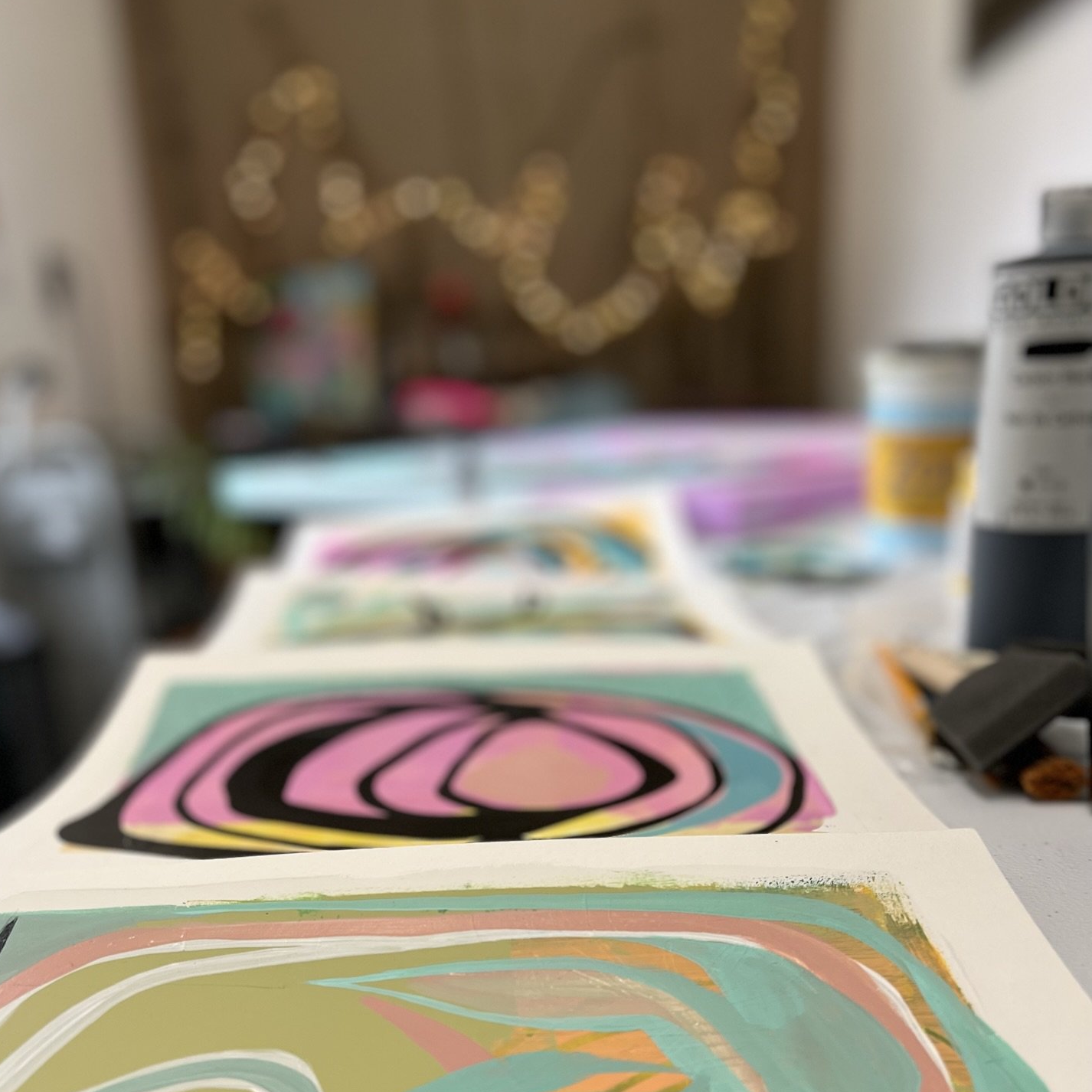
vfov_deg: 48.8
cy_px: 740
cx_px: 505
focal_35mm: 33
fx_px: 1178
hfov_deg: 49.7
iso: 80
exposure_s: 1/120
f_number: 1.5
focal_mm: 5.7
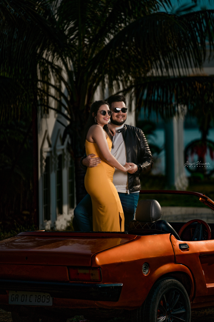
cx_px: 107
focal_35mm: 150
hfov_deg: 9.1
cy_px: 161
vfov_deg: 13.7
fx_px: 1337
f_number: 2.8
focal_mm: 150
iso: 100
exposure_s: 1/3200
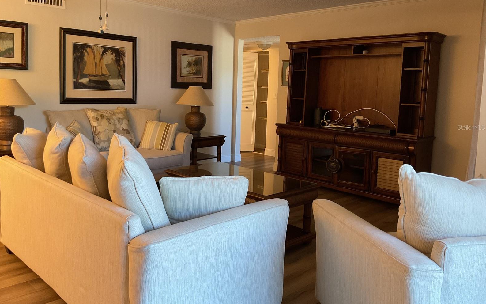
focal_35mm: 31
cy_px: 127
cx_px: 241
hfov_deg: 61.2
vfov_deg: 40.5
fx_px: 411
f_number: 1.8
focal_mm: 3
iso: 200
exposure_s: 1/60
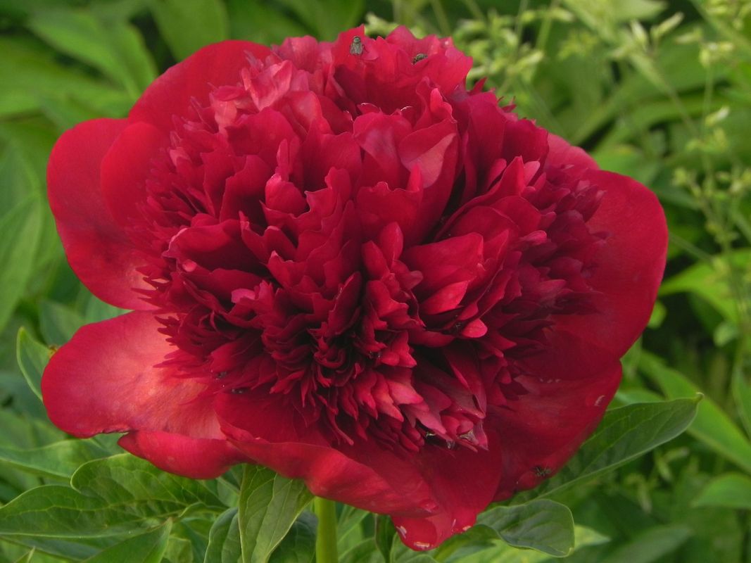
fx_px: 5358
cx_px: 376
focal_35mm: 247
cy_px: 282
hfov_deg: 8.0
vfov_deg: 6.0
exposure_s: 1/160
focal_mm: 44
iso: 160
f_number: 5
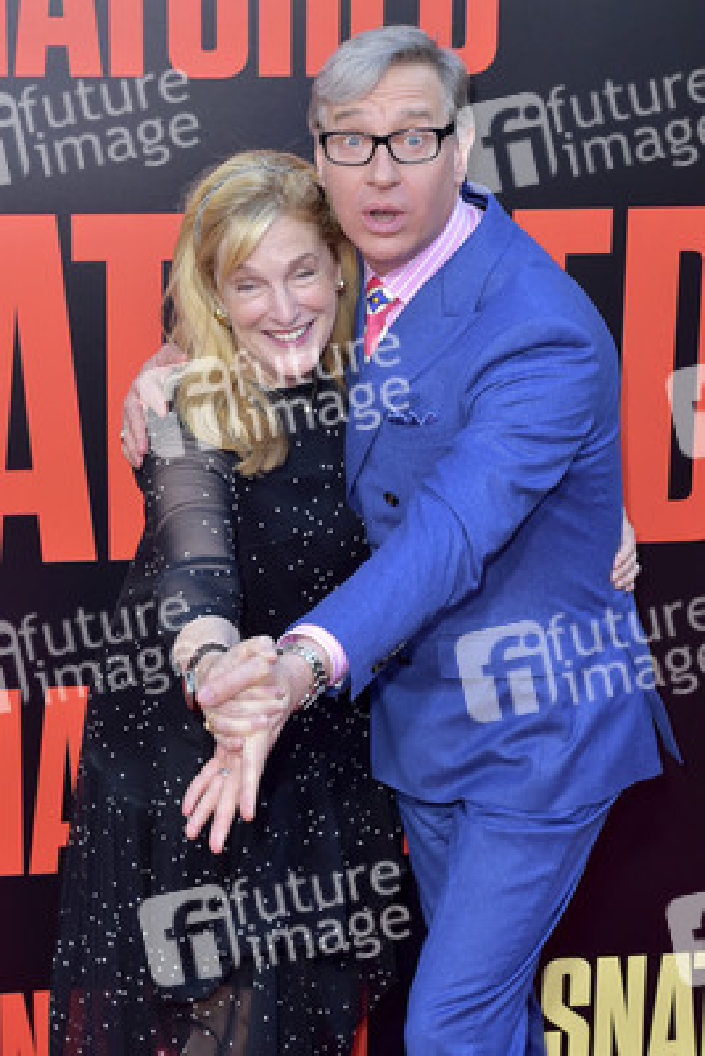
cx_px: 352
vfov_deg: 28.8
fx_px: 2054
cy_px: 528
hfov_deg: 19.5
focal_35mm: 70
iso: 500
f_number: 6.3
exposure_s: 1/320
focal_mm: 70
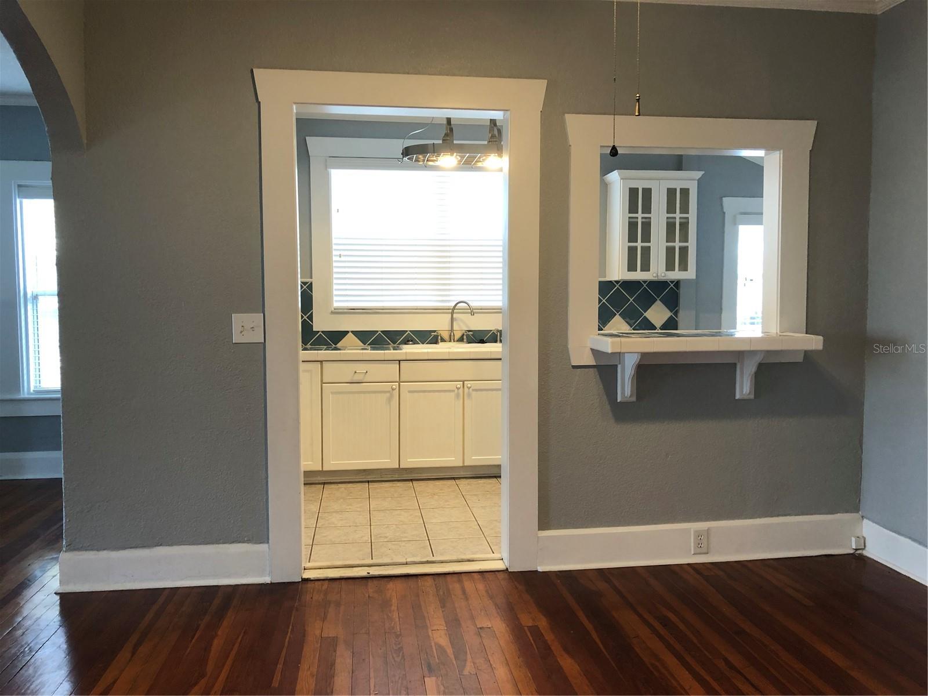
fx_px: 751
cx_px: 464
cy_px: 348
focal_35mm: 28
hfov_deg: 63.4
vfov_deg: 49.7
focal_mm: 4
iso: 40
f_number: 1.8
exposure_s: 1/15
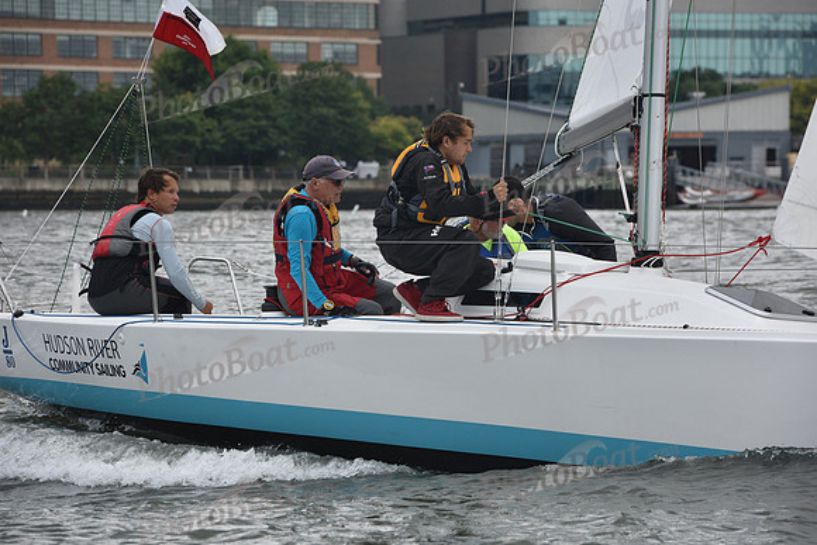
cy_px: 272
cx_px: 408
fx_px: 4540
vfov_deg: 6.9
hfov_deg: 10.3
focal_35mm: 200
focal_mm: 200
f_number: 9
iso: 400
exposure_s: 1/800
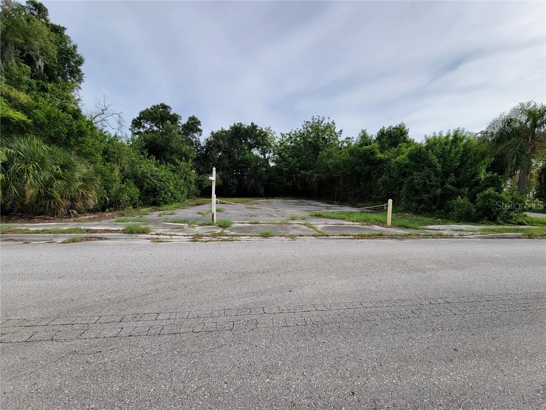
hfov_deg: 106.2
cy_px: 205
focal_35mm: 13
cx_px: 273
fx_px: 205
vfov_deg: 89.9
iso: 50
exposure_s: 1/1632
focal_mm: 2.2
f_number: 2.2
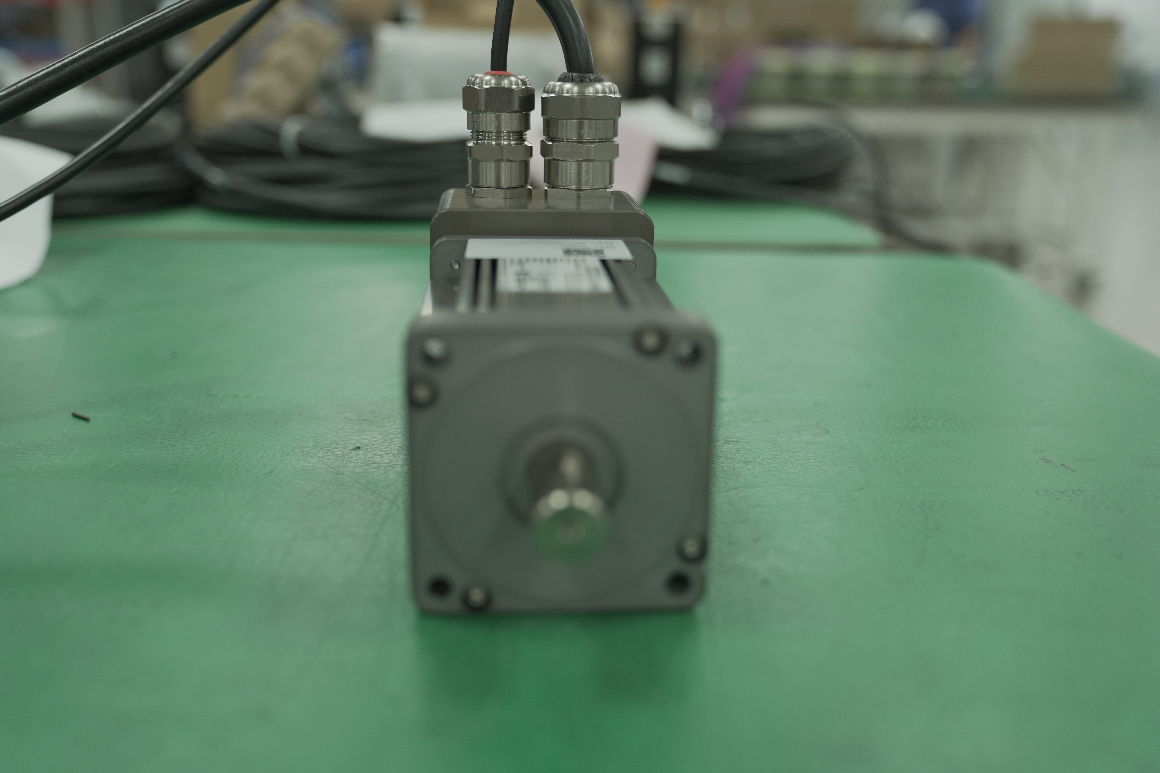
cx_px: 580
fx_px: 1128
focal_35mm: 35
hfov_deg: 54.4
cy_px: 386
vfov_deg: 37.9
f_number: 2.8
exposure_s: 1/80
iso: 400
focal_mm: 35
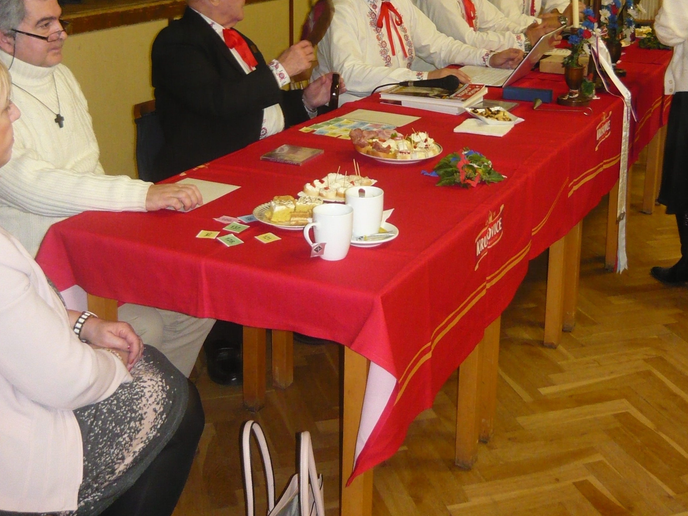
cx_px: 354
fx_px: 974
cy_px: 23
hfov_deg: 38.9
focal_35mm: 49
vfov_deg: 28.2
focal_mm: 5.5
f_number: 2.8
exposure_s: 1/30
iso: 320
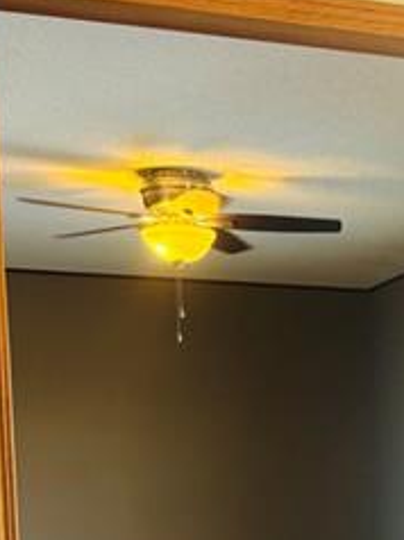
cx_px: 447
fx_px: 1309
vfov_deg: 21.0
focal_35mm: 84
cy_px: 715
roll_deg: -0.5
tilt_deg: -9.8
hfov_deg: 17.0
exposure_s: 1/60
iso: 100
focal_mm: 5.96
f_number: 1.6
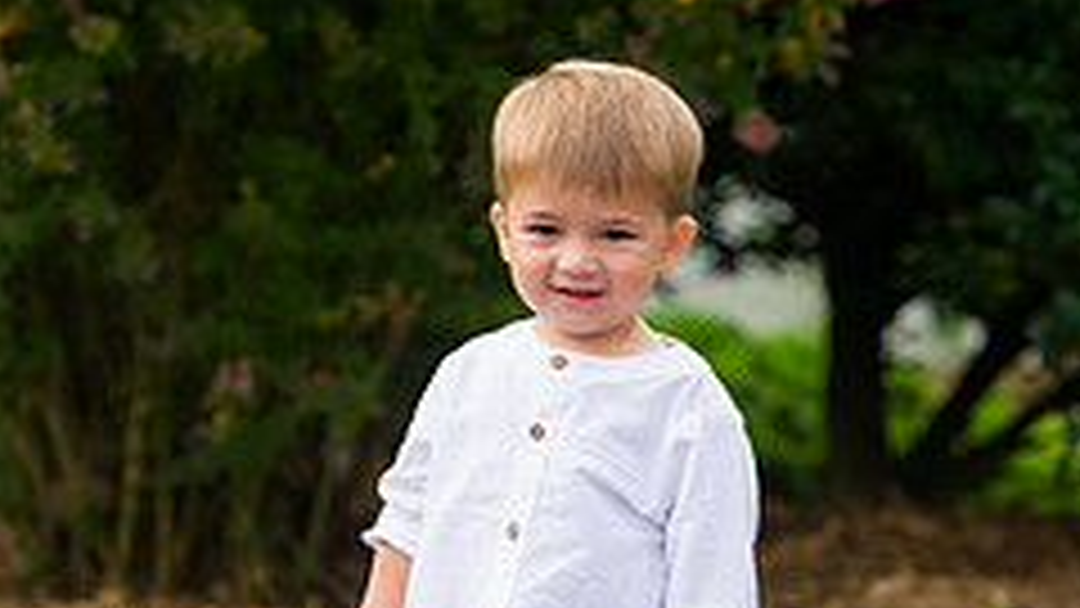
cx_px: 634
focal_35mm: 265
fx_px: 7589
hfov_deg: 8.1
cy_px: 320
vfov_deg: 4.6
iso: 200
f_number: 4
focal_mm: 135
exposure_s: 1/640
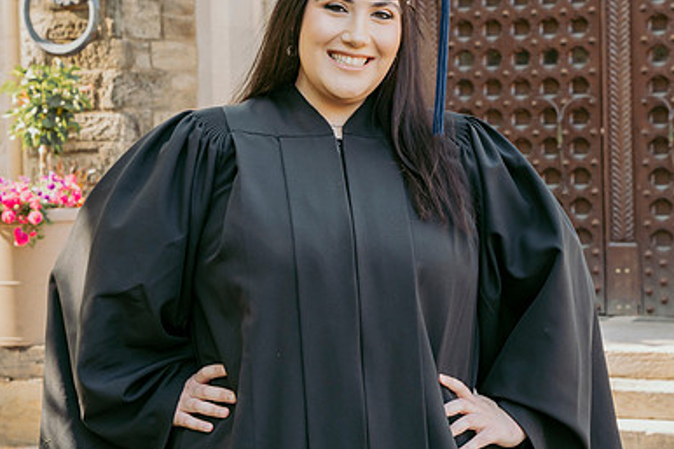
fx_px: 2339
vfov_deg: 10.9
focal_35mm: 125
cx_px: 330
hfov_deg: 16.4
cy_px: 156
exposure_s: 1/60
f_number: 11
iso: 800
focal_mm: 82
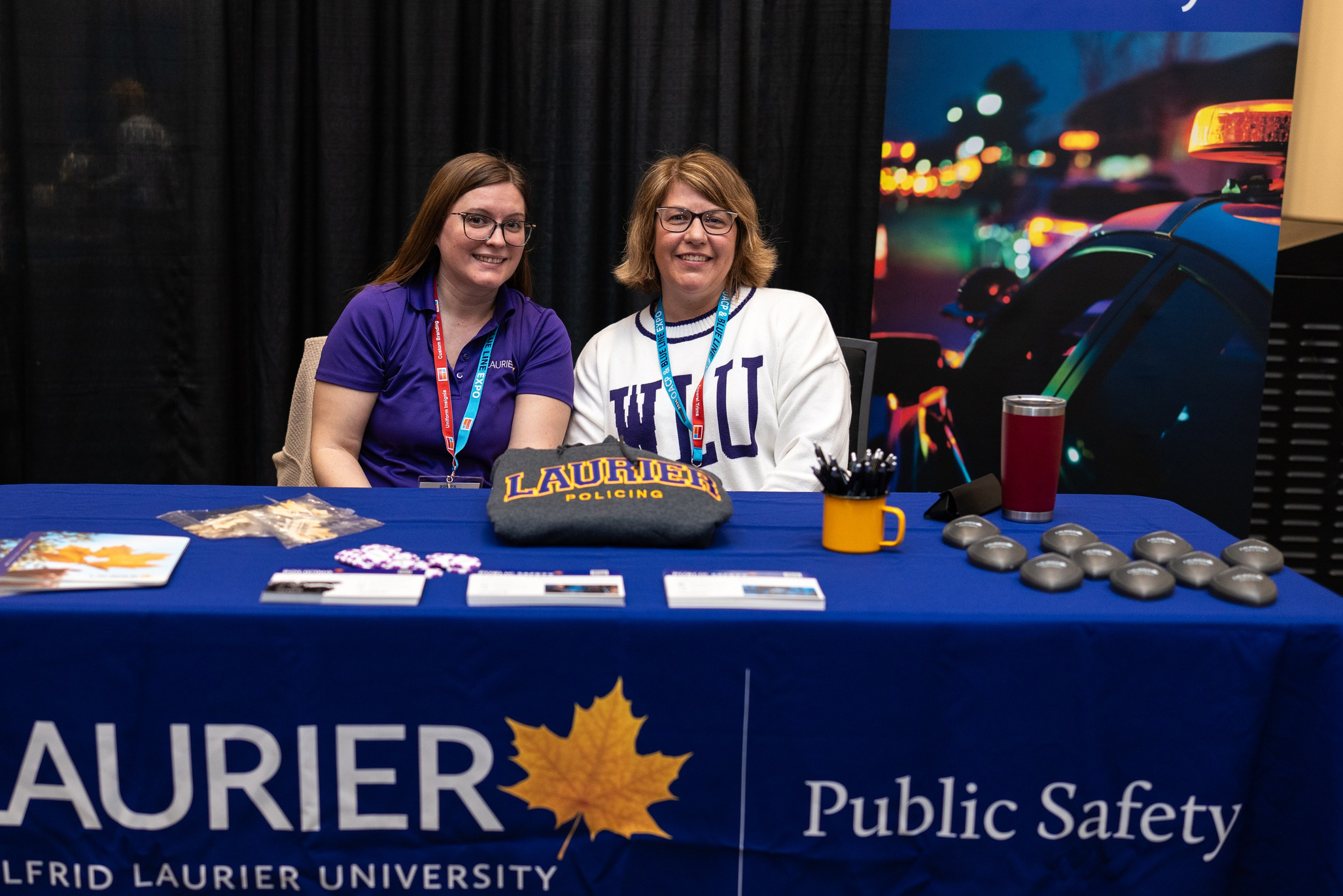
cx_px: 590
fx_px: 1828
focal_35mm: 49
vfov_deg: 27.5
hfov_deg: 40.3
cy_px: 512
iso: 1000
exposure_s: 1/200
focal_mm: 35
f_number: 1.8
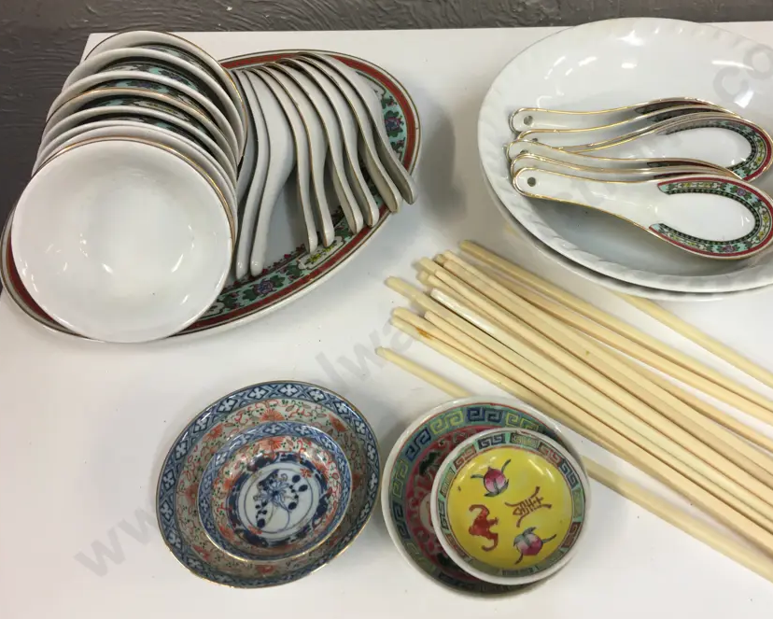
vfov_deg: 42.2
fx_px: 801
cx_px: 464
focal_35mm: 35
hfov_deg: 51.2
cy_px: 284
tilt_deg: -52.1
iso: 32
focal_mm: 4.15
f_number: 2.2
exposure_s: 1/17
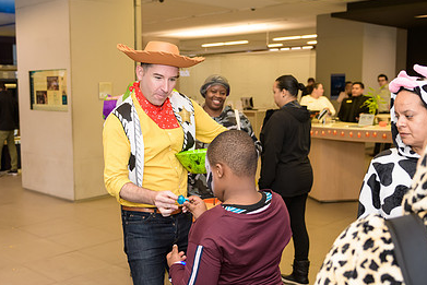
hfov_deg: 42.4
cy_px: 148
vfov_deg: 29.3
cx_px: 163
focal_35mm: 46
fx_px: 546
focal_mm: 31
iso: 800
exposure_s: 1/125
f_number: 3.2
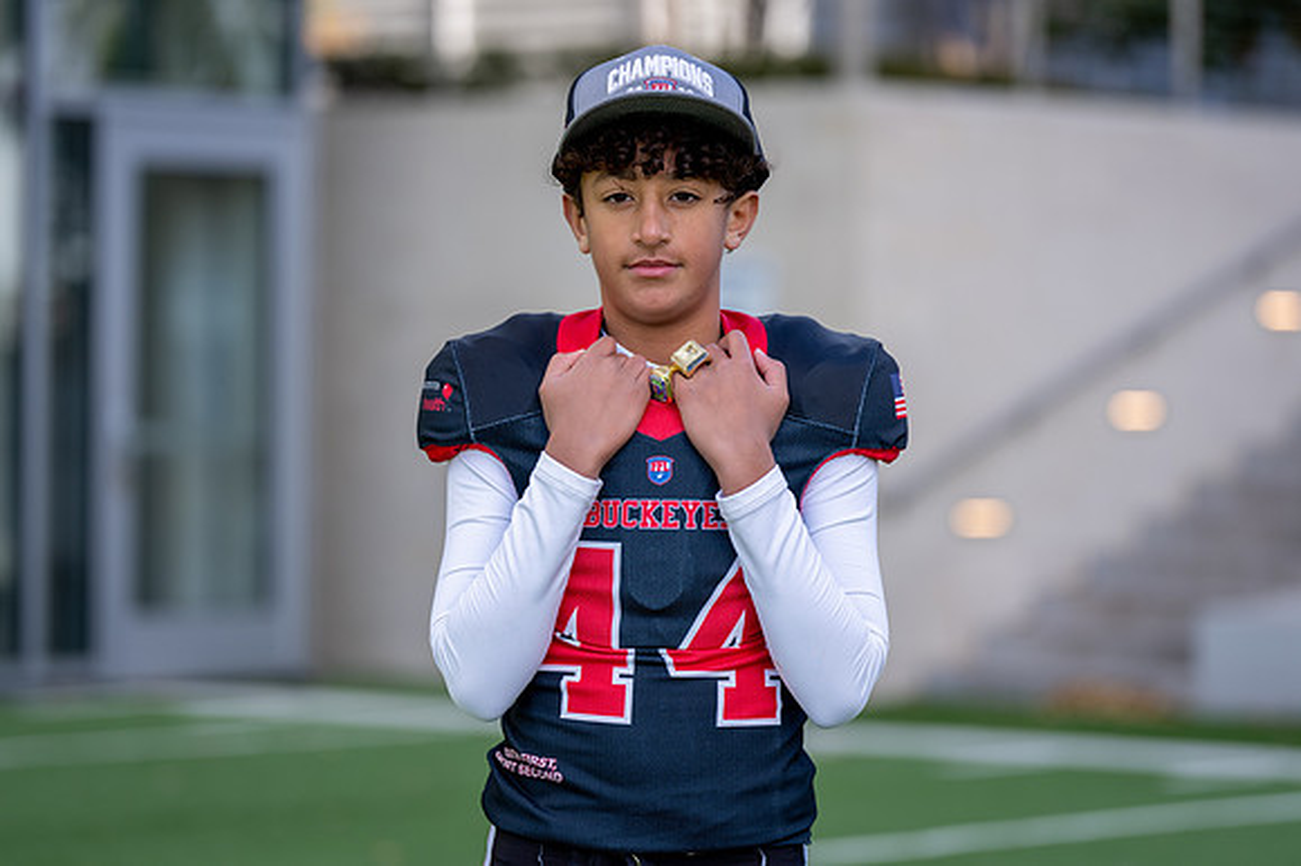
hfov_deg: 14.2
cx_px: 634
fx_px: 5211
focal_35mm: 144
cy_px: 405
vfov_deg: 9.5
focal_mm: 130
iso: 100
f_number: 2.8
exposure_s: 1/500
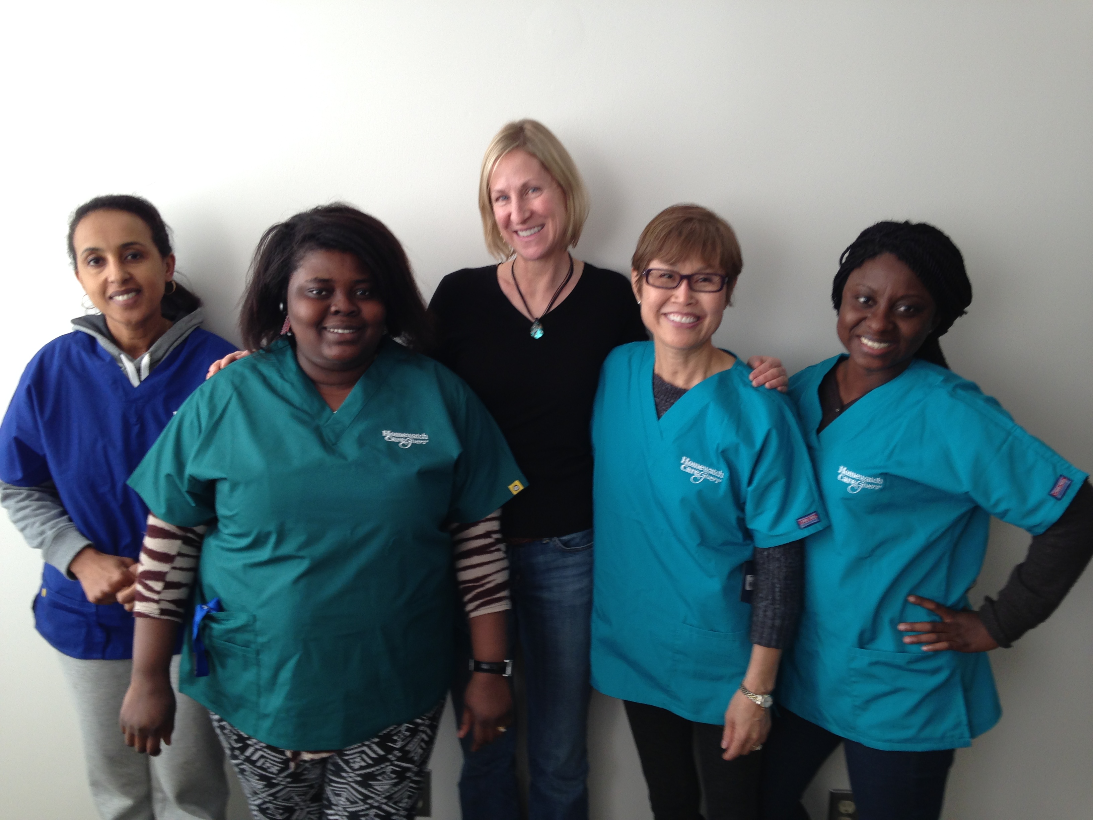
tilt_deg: -11.6
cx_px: 546
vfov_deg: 42.9
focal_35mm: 33
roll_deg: +1.0
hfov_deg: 55.4
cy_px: 410
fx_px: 1042
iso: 50
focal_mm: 4.12
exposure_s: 1/40
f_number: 2.4
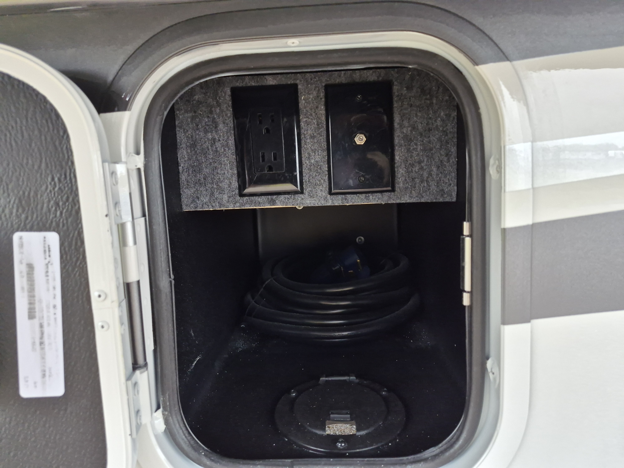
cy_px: 234
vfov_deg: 58.9
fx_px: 415
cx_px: 312
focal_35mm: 23
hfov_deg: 73.9
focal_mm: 5.4
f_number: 1.8
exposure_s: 1/180
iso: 80
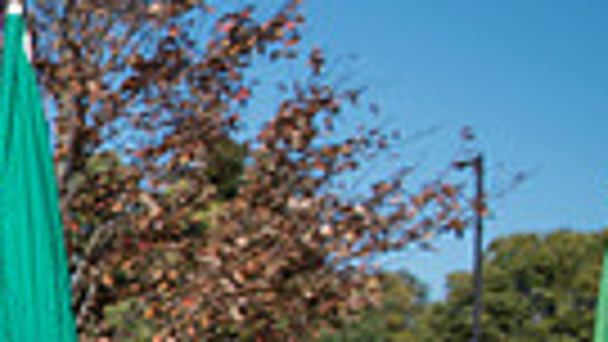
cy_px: 529
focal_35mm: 108
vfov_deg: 10.8
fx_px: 1741
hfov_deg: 15.3
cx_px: -662
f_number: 4.5
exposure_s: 1/2000
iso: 250
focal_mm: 24
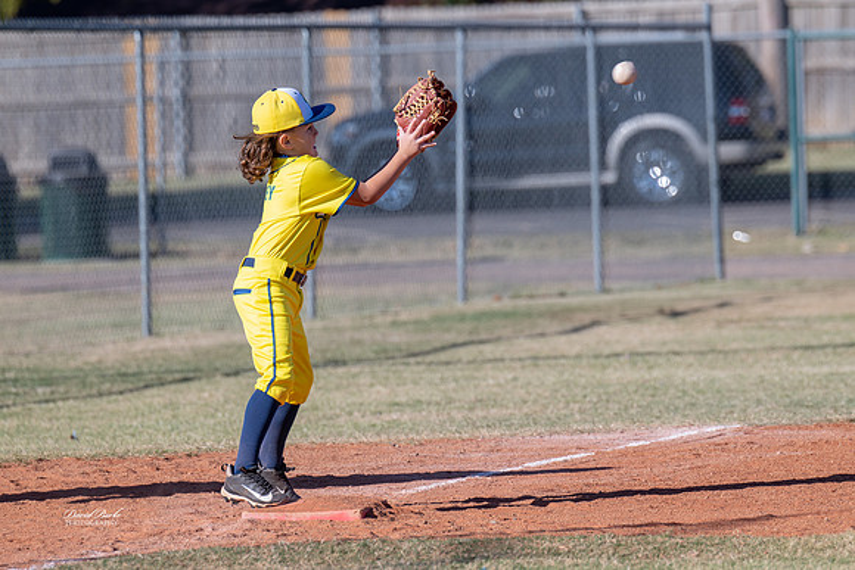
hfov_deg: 5.7
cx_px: 469
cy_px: 293
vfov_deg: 3.8
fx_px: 8626
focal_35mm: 363
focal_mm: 280
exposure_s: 1/1000
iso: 220
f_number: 5.6
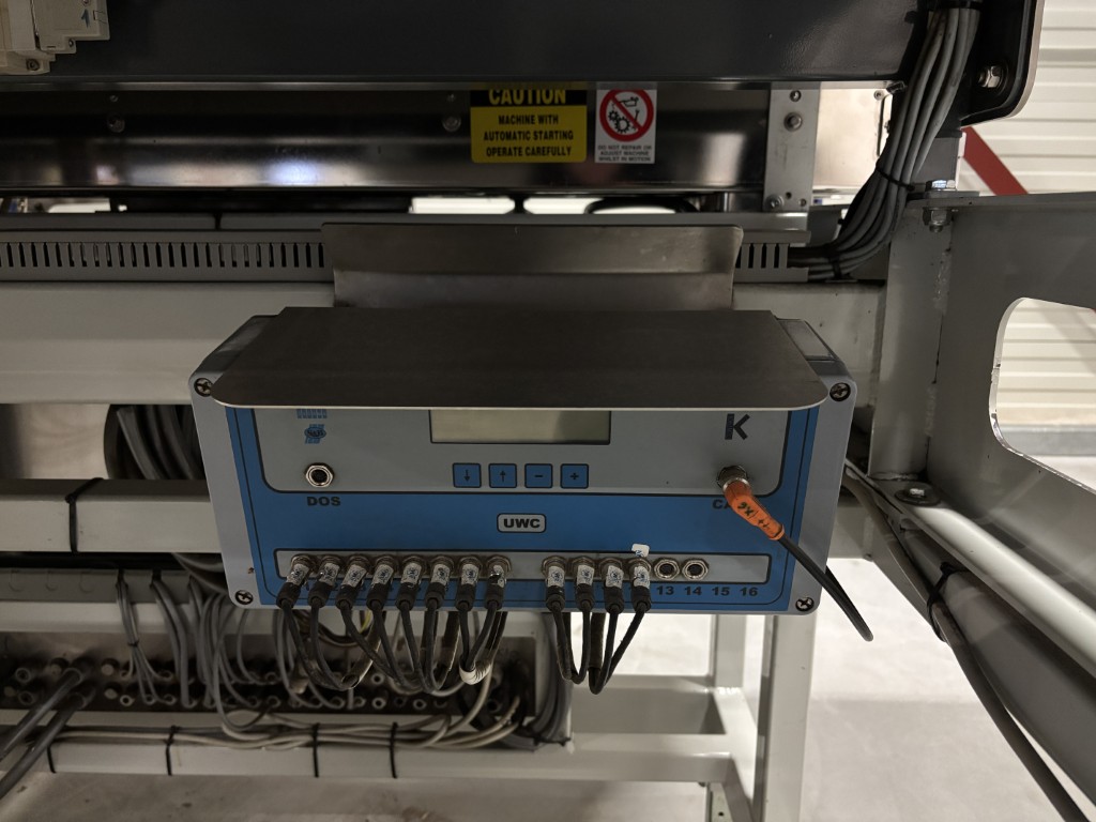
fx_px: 823
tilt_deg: -13.3
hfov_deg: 67.3
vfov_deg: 53.1
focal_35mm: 26
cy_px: 411
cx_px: 548
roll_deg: -0.6
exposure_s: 1/25
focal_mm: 5.96
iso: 640
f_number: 1.6
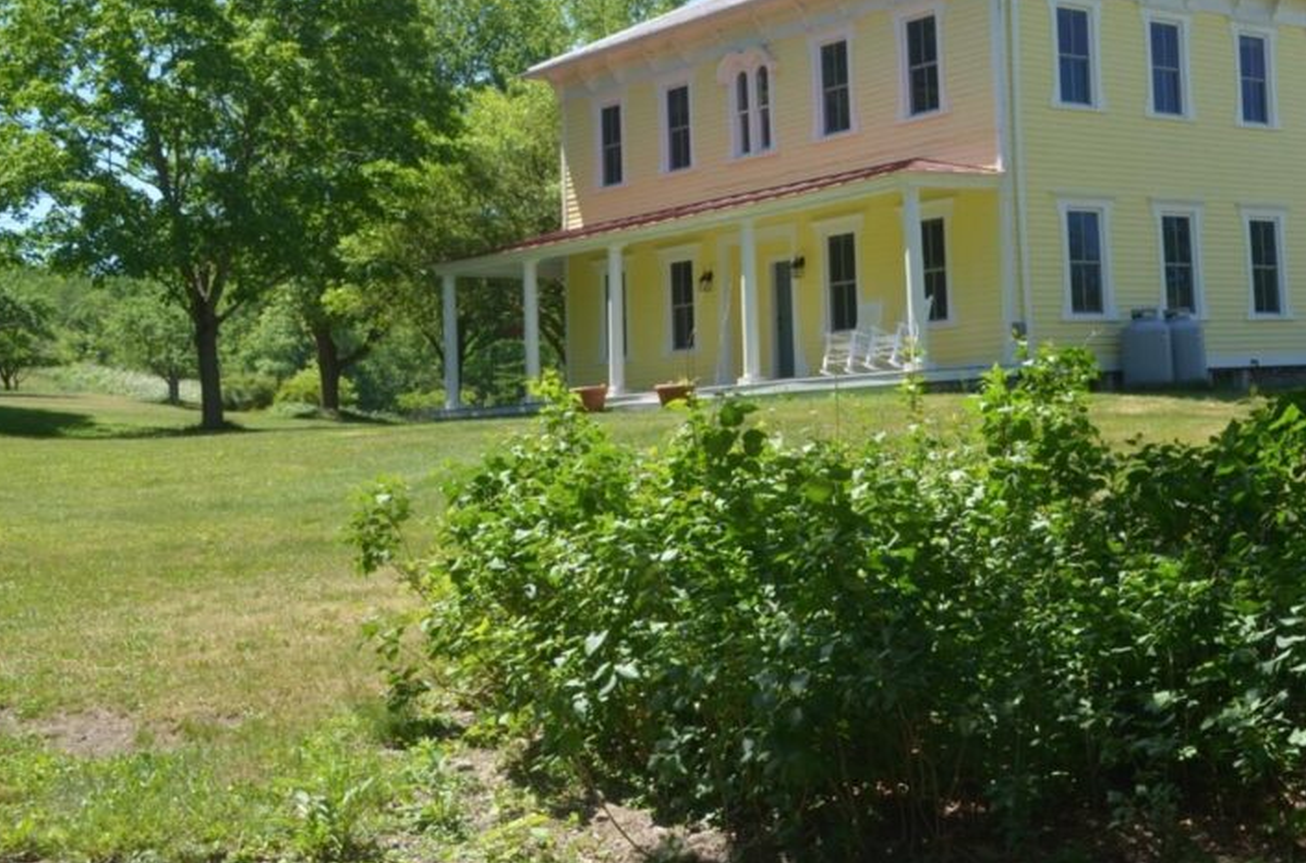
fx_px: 1953
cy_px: 273
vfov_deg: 24.8
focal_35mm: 54
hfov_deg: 36.2
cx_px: 957
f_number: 8
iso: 200
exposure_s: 1/250
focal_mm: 24
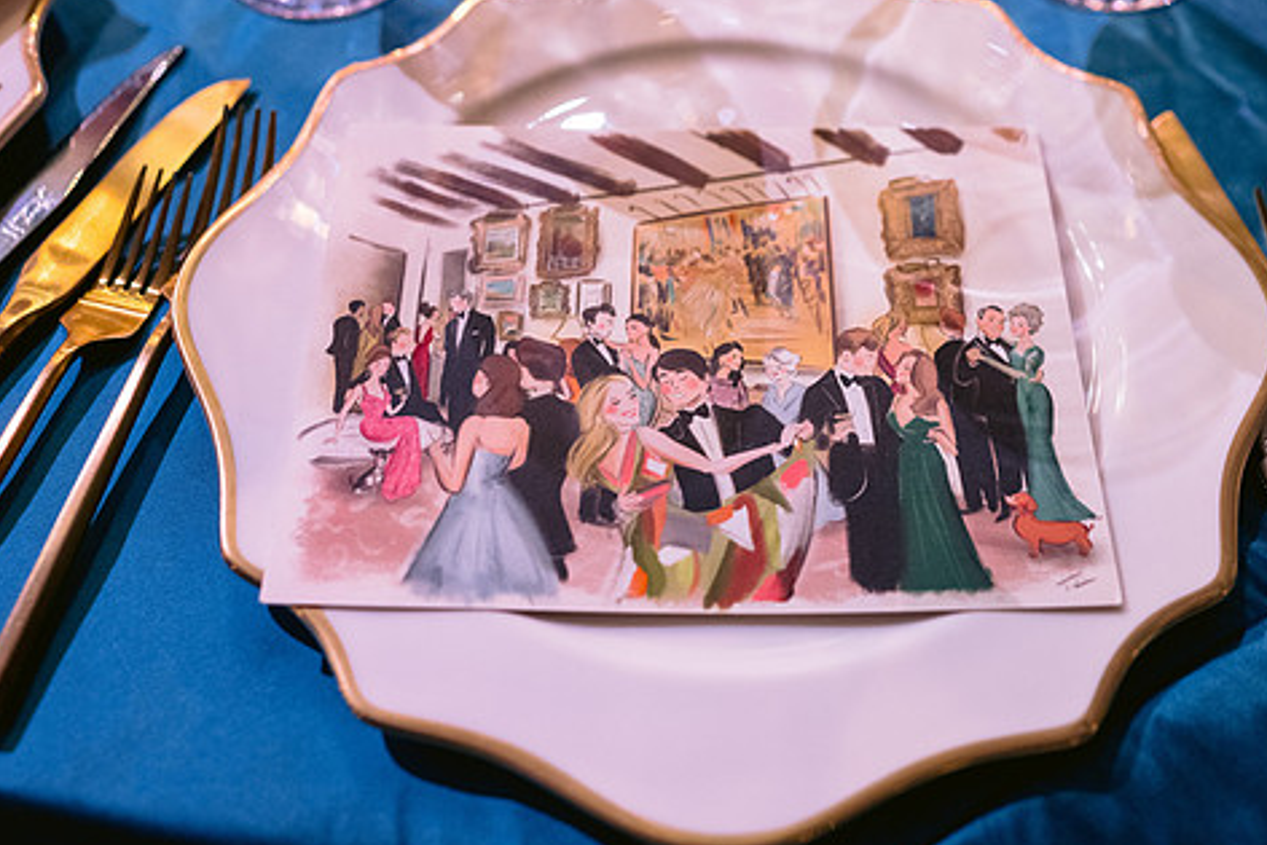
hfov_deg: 45.4
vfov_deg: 31.2
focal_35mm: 43
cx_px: 685
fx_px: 1514
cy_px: 353
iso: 1600
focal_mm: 35
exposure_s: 1/40
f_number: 2.8
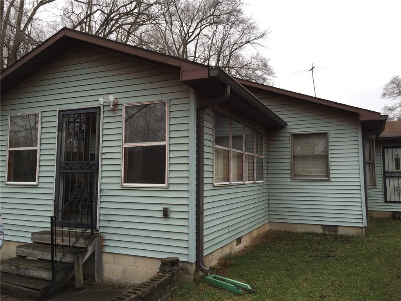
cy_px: 150
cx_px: 200
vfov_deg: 48.2
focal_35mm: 29
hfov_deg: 61.7
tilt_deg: +6.1
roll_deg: +0.4
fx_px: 336
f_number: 2.2
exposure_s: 1/121
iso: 32
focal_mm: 4.15
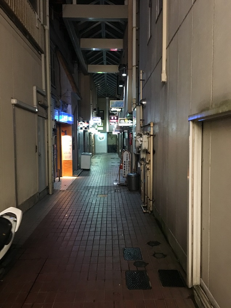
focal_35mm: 29
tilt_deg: +0.6
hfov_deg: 48.3
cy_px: 154
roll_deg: -1.7
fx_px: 258
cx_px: 116
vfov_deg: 61.6
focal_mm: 4.15
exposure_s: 1/15
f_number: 2.2
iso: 250
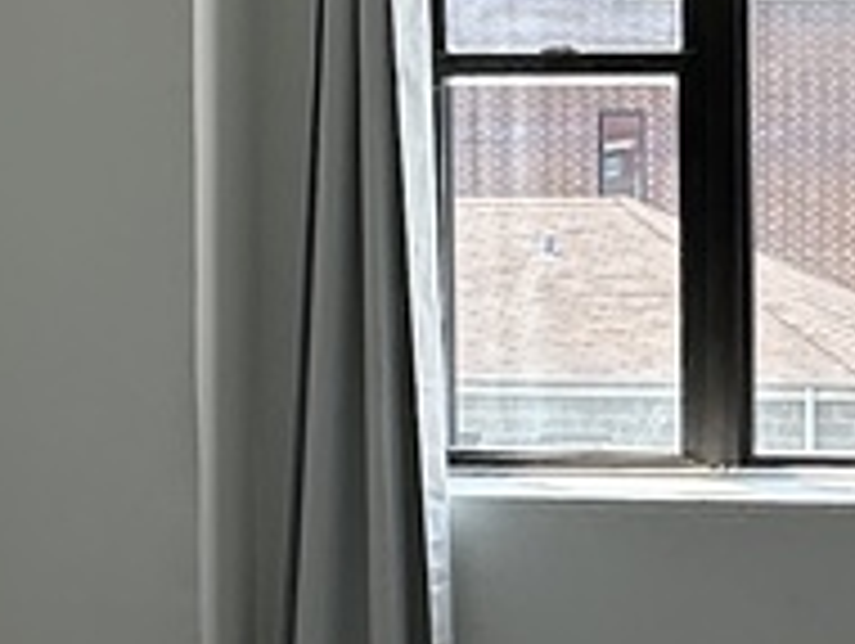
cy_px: 252
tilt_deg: -2.4
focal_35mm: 106
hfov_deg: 18.1
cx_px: 814
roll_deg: +0.4
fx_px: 2621
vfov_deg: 14.0
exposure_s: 1/317
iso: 40
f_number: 2.2
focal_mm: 2.22
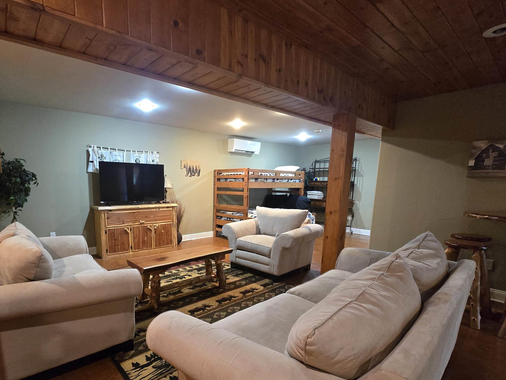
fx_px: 249
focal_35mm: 17
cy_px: 222
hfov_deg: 90.2
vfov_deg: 74.2
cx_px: 210
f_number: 2.2
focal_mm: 2.2
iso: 1250
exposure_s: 1/60
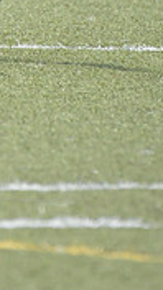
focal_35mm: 1555
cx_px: 1
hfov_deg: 0.8
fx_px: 11948
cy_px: -150
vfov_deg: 1.4
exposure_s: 1/6400
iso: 1600
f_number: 4
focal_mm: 300
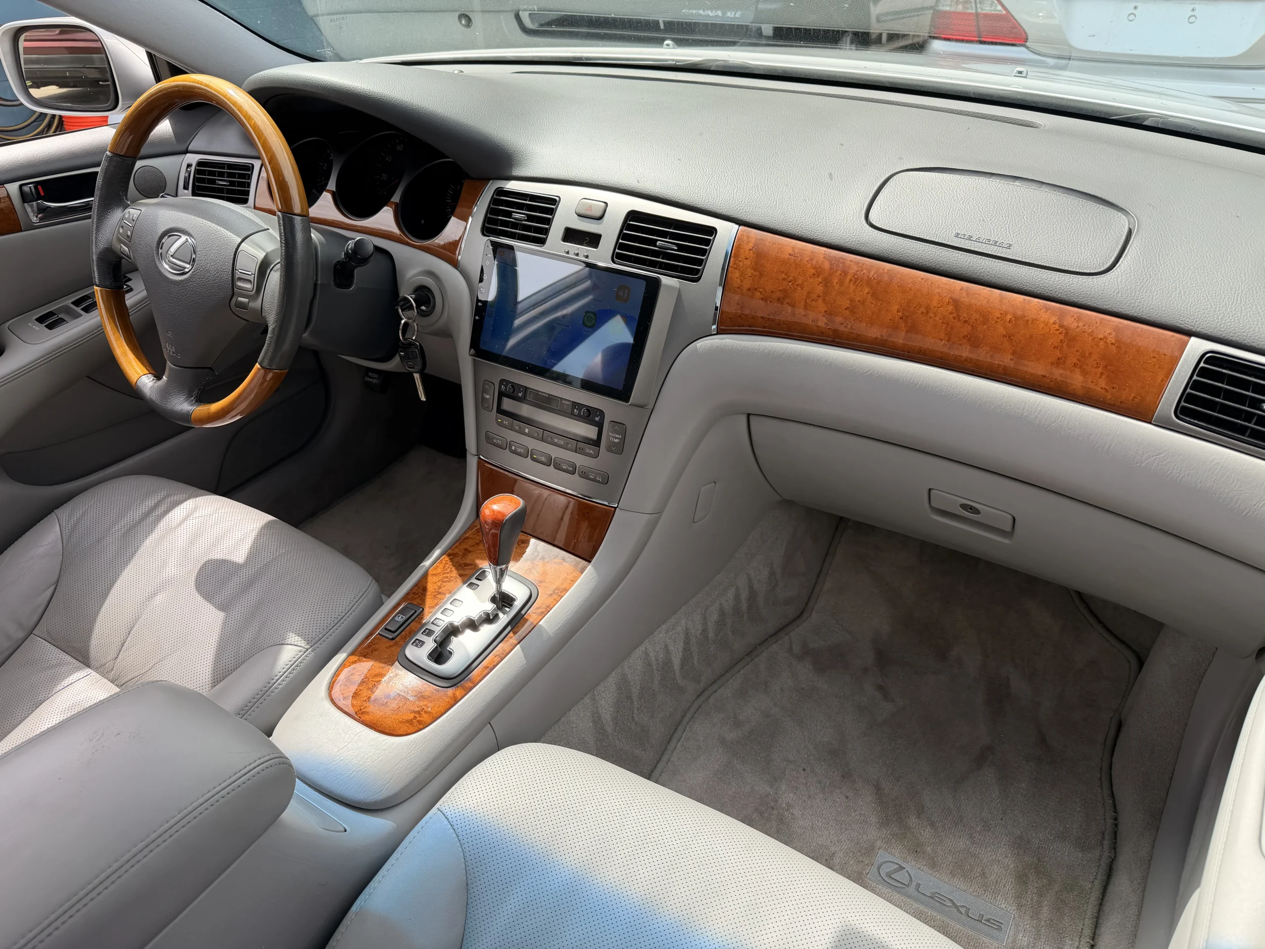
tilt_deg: -32.1
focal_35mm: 24
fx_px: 877
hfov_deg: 71.6
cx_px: 632
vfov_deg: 56.8
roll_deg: +2.0
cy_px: 474
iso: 80
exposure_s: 1/1493
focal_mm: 6.76
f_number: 1.78
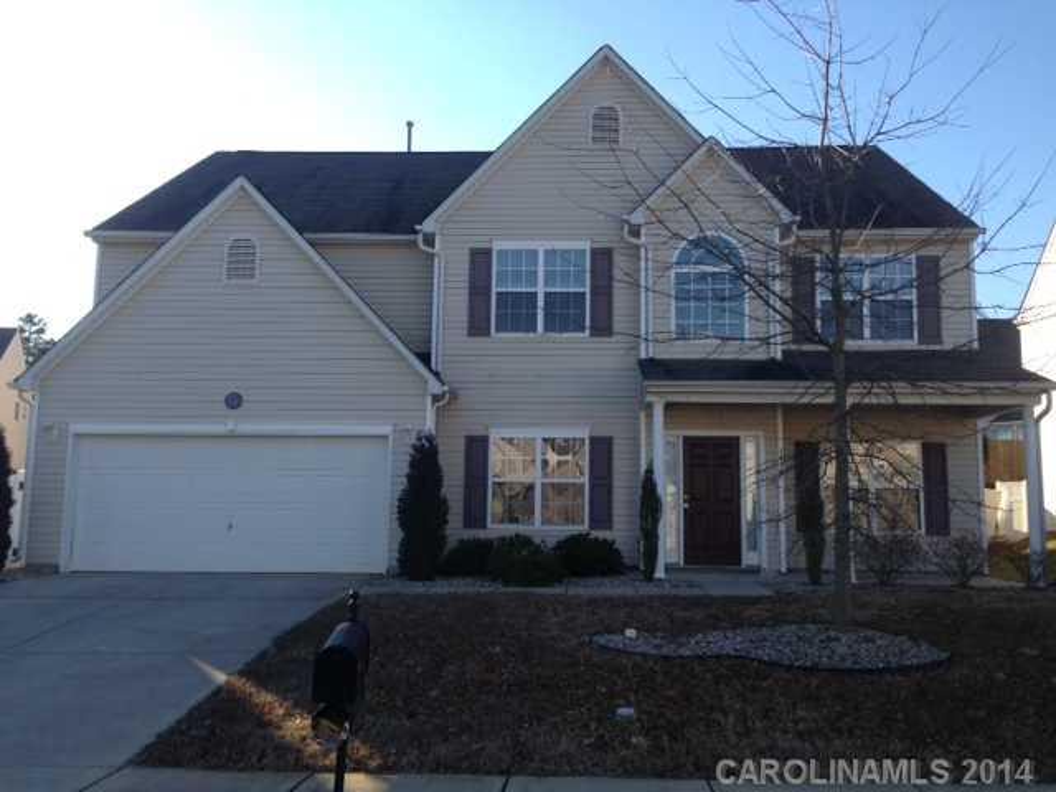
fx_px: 1007
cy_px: 396
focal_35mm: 33
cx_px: 528
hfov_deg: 55.4
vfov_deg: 42.9
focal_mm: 4.13
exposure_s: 1/609
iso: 50
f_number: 2.4
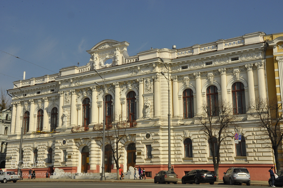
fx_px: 365
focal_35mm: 46
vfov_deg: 28.9
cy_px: 94
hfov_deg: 42.4
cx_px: 142
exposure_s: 1/160
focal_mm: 31
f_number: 25
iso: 320
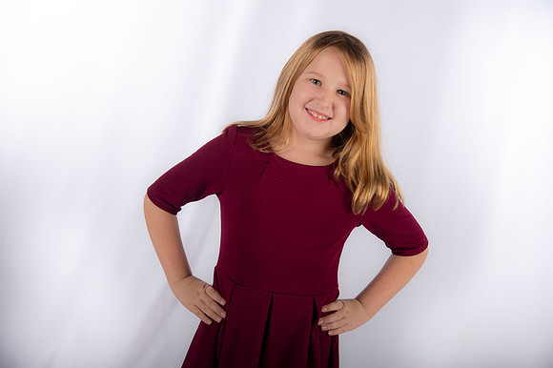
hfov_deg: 34.5
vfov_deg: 23.4
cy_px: 184
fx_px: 890
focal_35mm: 58
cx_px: 276
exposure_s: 1/200
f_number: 5.6
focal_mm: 58
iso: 100
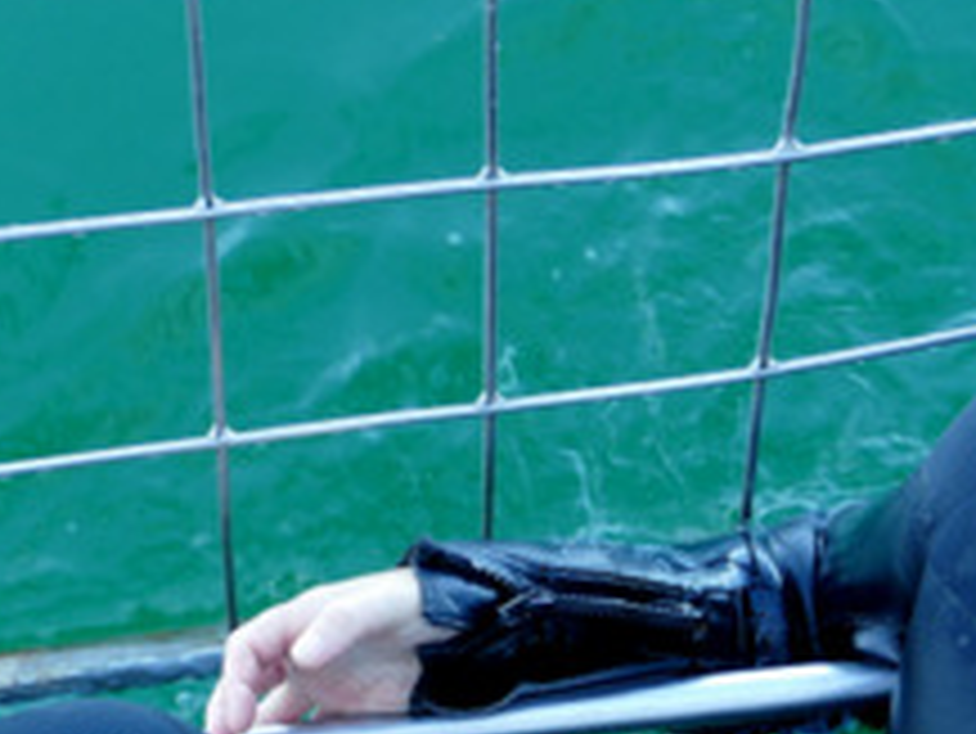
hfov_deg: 17.9
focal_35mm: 109
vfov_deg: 13.3
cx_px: 774
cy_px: 835
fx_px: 3075
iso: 200
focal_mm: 15.02
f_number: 3.2
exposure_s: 1/80
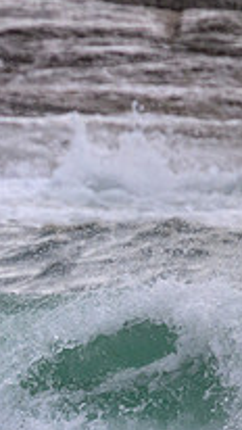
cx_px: -346
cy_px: 310
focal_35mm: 2356
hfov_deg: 0.5
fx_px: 26855
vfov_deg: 0.9
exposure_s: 1/1600
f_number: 11
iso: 1250
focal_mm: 800
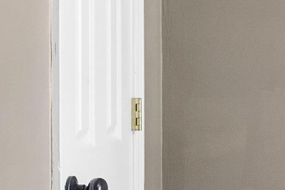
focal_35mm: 99
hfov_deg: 11.9
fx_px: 784
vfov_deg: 13.8
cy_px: 112
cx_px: 827
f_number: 8
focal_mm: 16
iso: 640
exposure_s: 1/4
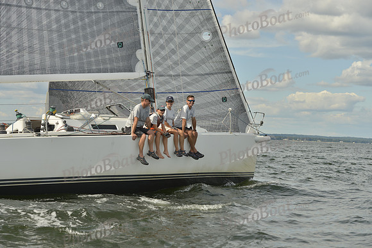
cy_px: 124
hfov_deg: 28.8
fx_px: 723
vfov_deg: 19.5
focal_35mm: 70
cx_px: 186
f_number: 6.3
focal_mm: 70
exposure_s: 1/1000
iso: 200
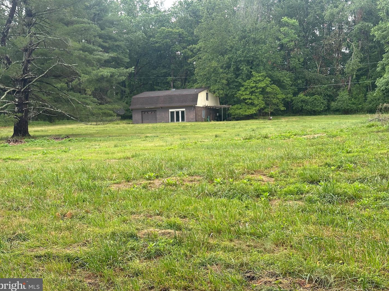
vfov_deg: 29.7
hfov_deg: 38.9
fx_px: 551
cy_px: 146
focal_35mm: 49
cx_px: 193
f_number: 1.78
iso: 64
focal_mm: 6.86
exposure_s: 1/651
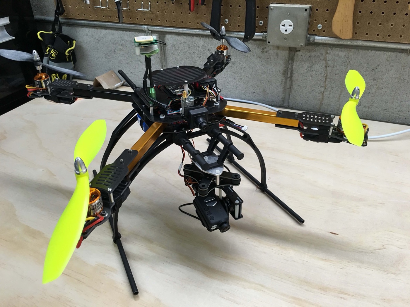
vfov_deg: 48.2
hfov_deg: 61.7
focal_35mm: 29
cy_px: 154
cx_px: 205
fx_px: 343
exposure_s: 1/30
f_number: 2.2
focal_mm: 4.15
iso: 40
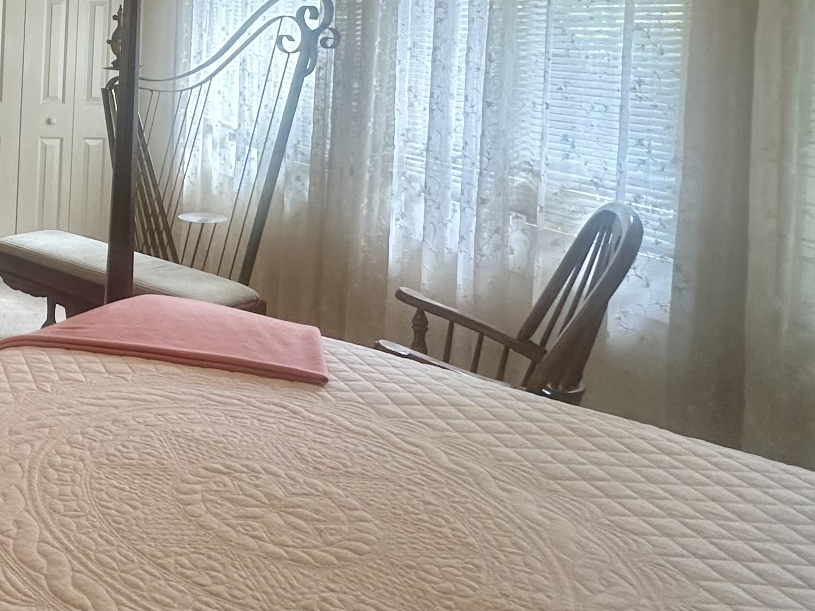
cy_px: 30
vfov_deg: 34.2
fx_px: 918
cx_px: -63
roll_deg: -1.8
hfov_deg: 39.8
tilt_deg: +0.2
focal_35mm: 39
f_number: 2.2
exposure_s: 1/60
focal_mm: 2.22
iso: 160
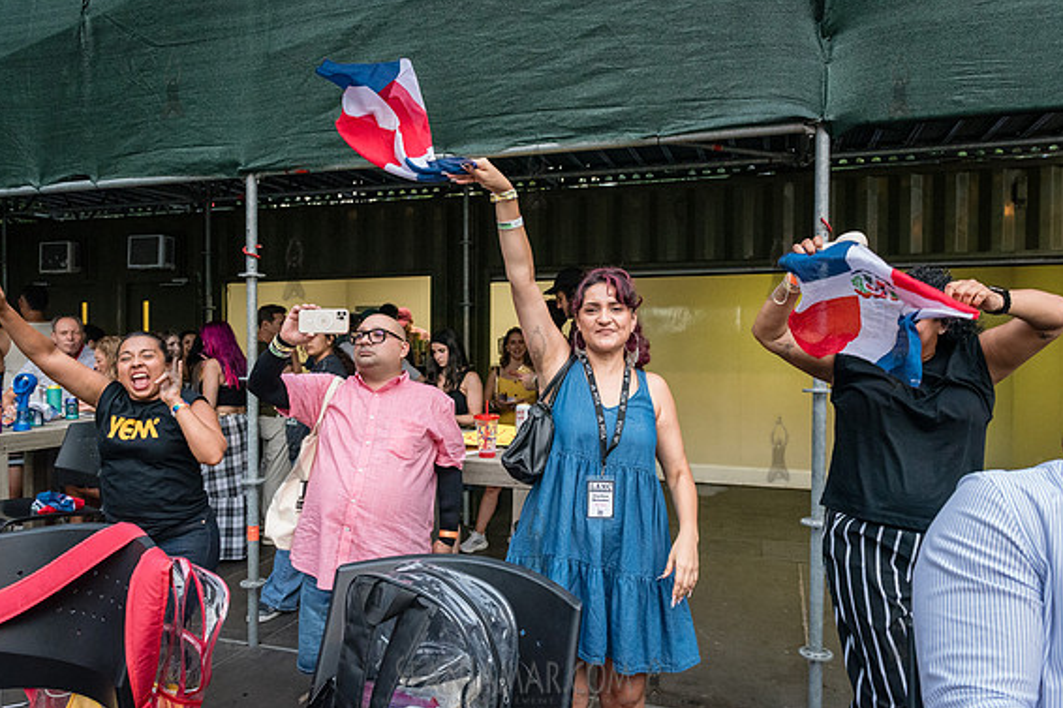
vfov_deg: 51.3
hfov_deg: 71.5
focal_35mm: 25
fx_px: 738
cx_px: 535
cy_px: 358
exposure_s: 1/500
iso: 4000
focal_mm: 24
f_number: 4.5
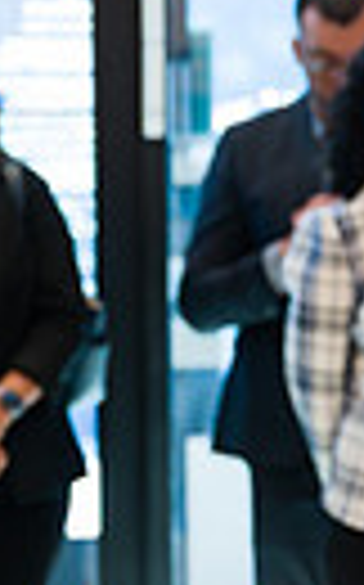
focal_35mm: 219
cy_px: 261
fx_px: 3484
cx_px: 1182
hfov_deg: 5.5
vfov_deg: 9.6
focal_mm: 48
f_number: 3.2
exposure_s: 1/200
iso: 400
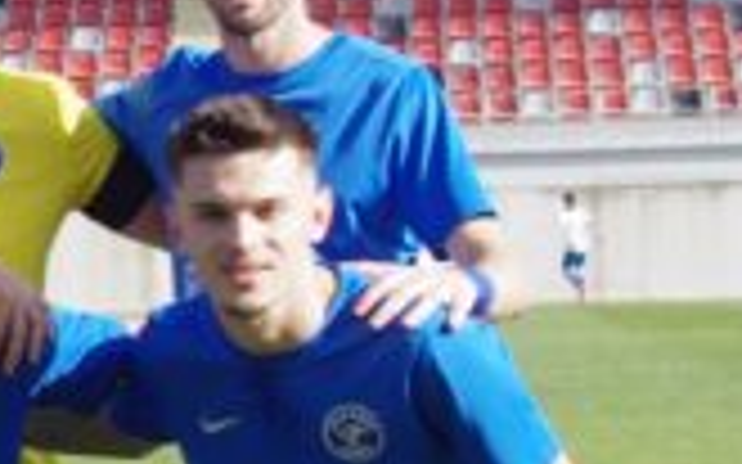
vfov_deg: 5.4
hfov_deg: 8.3
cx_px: -675
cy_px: 392
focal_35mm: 242
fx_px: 4892
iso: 400
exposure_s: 1/800
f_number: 5
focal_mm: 34
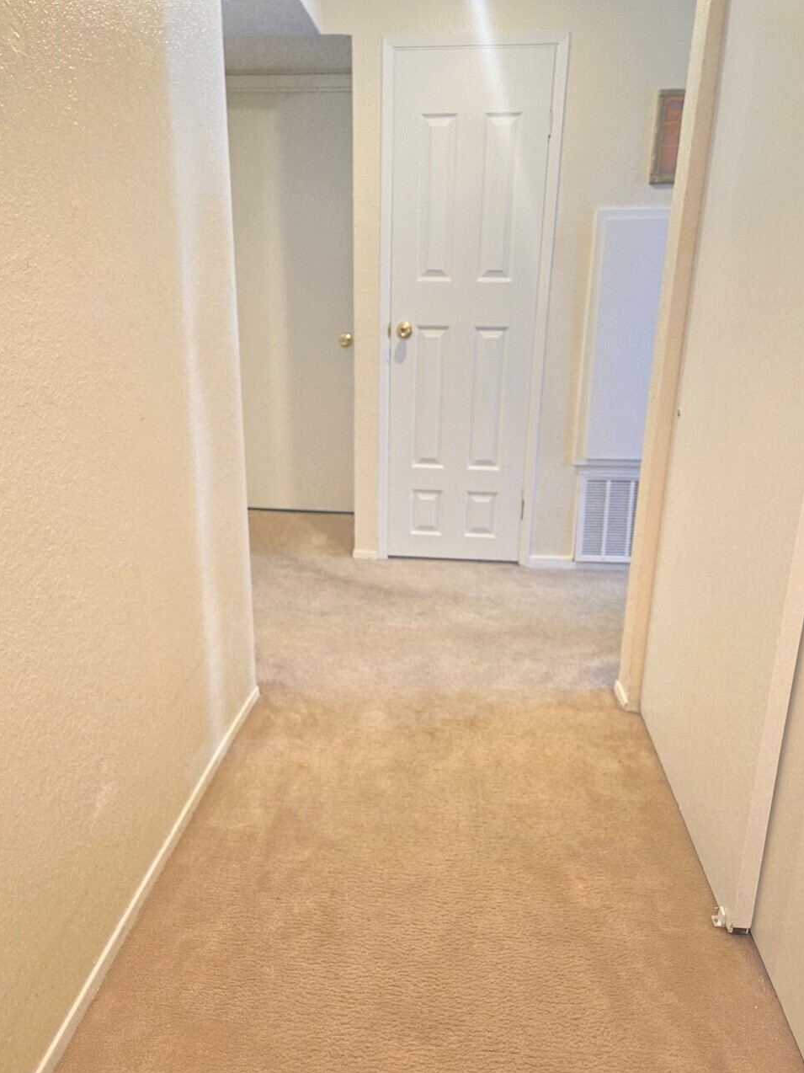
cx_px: 398
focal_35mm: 26
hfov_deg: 53.0
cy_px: 578
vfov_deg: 67.2
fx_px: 805
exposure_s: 1/120
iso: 1000
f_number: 1.8
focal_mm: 5.4
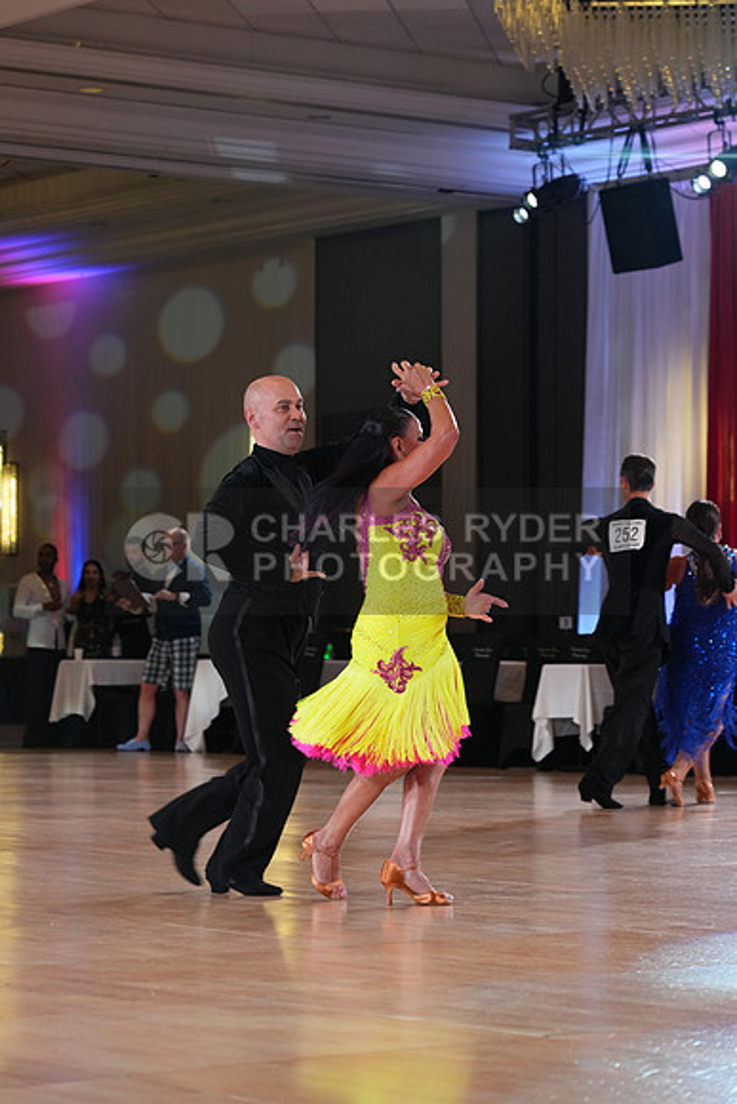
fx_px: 3222
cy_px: 552
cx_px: 368
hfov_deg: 13.0
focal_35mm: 105
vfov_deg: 19.5
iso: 1600
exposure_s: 1/200
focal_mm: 105
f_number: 5
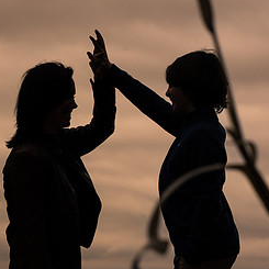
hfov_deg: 10.2
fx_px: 1503
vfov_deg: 10.2
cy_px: 166
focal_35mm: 171
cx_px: 27
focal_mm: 85
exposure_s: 1/500
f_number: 11
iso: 320
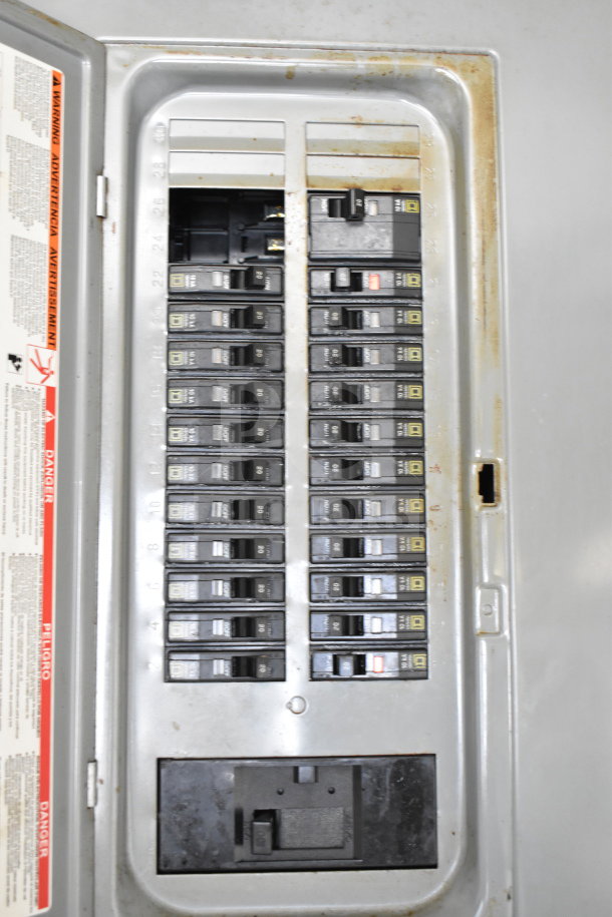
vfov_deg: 45.0
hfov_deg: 30.8
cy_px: 458
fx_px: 1109
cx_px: 306
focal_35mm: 44
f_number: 4.2
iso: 2500
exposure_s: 1/50
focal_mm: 29
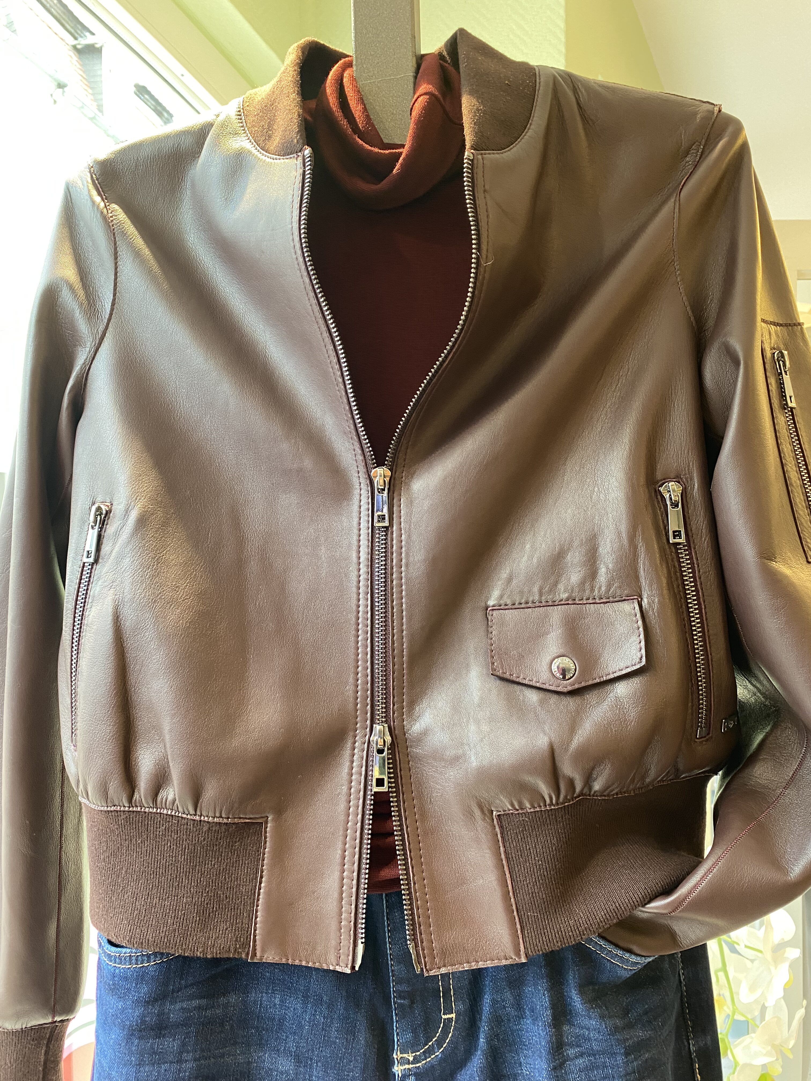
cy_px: 540
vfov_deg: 67.3
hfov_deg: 53.1
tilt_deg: -0.5
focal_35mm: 26
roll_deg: -0.2
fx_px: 812
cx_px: 406
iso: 200
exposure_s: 1/50
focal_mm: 4.25
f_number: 1.8
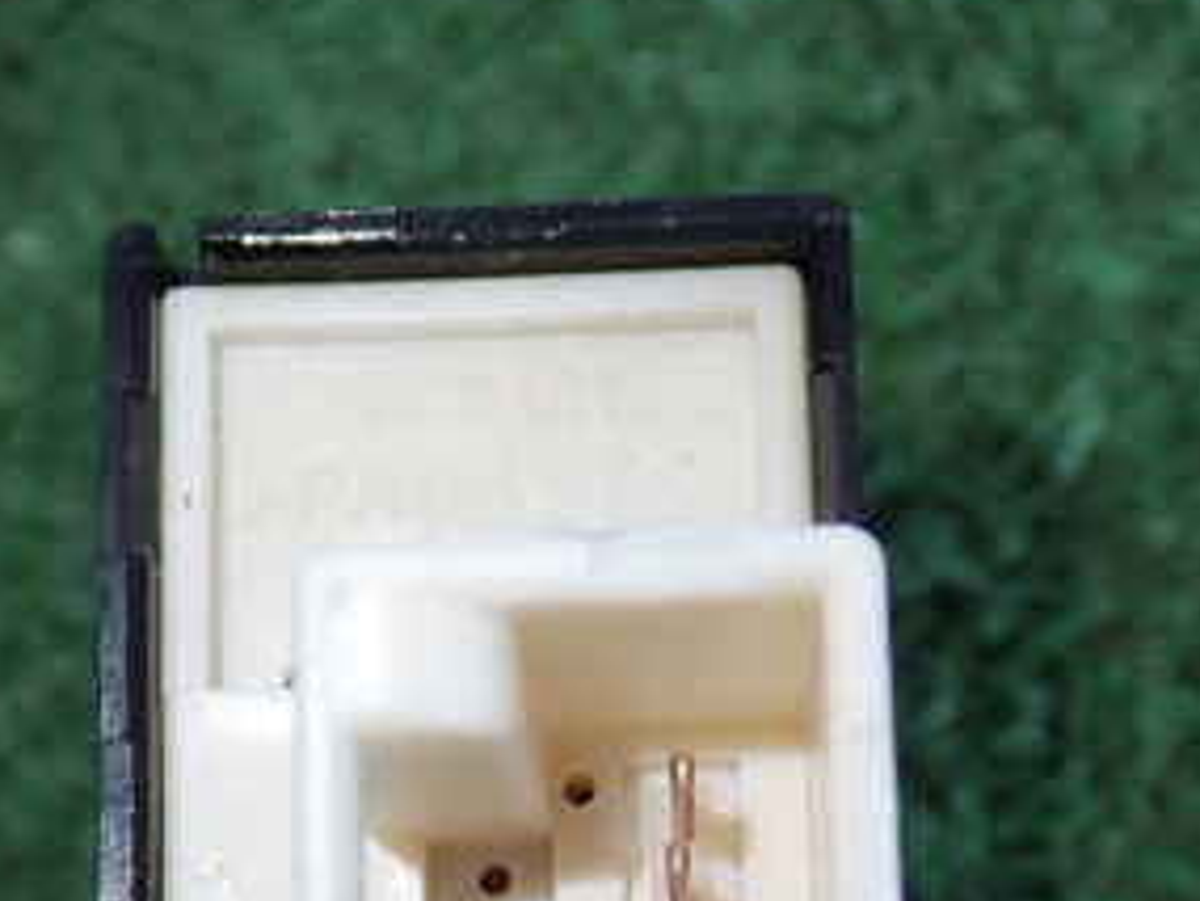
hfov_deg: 24.4
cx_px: 543
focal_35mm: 80
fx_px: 2774
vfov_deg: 18.1
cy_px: 817
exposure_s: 1/80
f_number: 2.7
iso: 160
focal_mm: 6.83
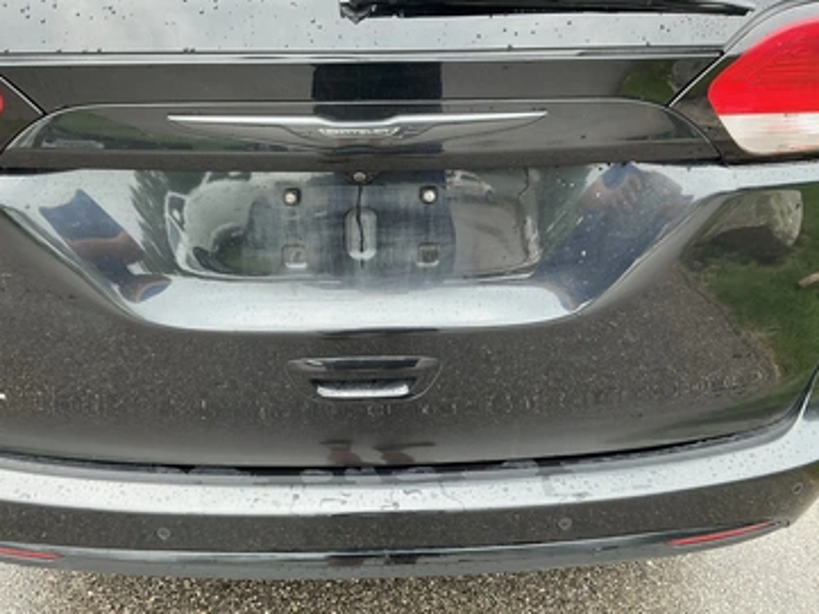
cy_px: 331
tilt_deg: -31.3
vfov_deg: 45.4
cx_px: 381
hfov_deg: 58.3
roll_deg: -0.3
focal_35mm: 31
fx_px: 734
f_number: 1.8
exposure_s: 1/122
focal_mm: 3
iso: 25
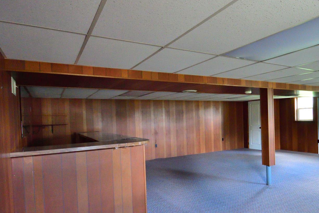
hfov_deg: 69.5
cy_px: 122
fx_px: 221
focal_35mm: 25
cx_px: 212
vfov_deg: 51.1
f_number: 5
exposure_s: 1/60
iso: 2000
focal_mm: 10
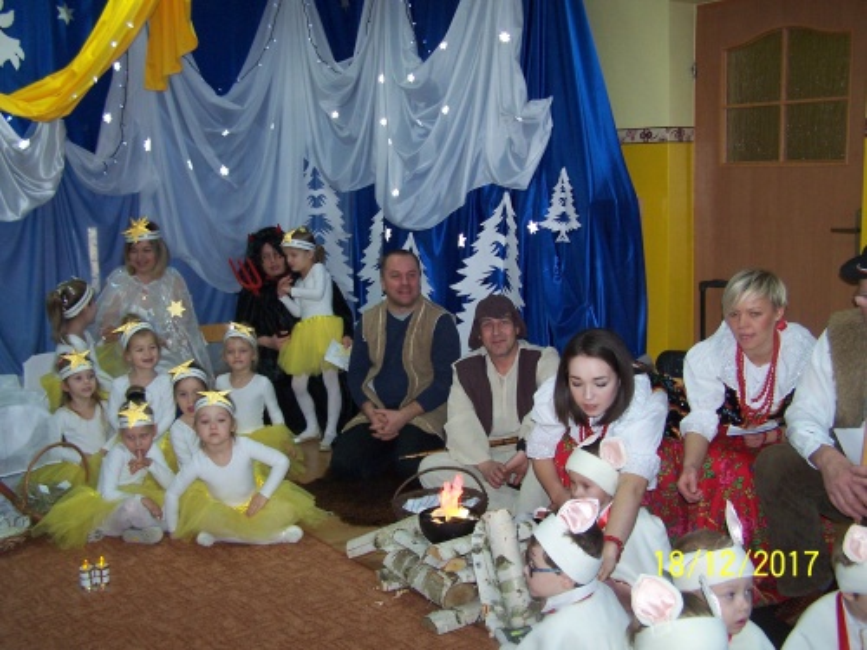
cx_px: 434
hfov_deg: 49.0
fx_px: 952
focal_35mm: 38
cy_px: 325
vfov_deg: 37.7
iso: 140
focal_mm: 6.3
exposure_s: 1/60
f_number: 2.8
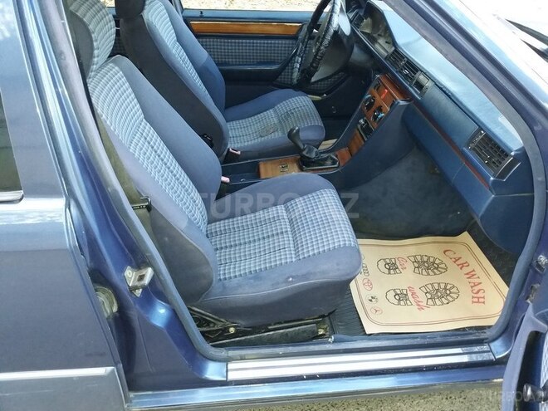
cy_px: 206
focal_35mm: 28
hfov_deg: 63.4
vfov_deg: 49.7
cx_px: 274
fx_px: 443
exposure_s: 1/15
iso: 250
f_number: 1.9
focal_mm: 3.7
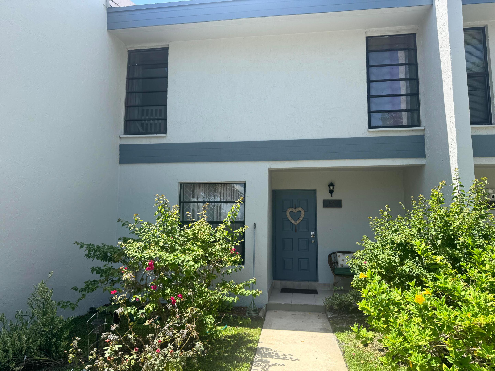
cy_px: 186
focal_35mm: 24
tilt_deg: +8.8
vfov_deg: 56.8
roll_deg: -0.8
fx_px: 343
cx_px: 248
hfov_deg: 71.6
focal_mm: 6.76
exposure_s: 1/1980
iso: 80
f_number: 1.78
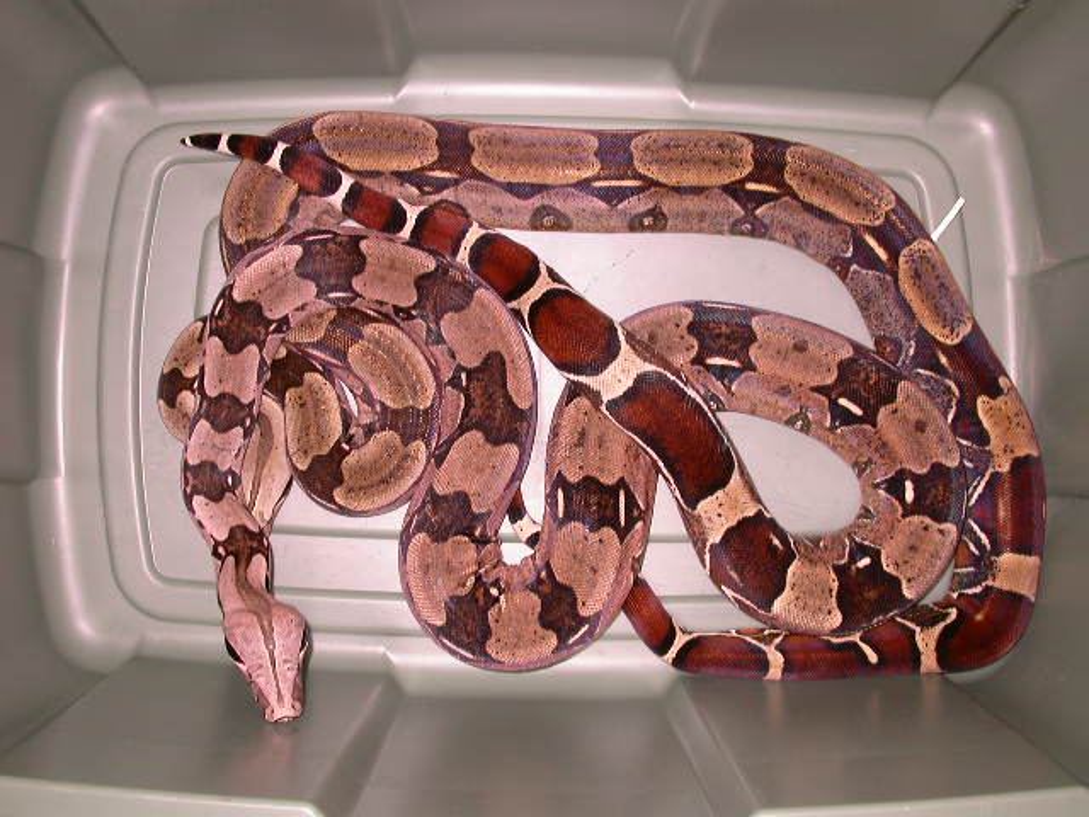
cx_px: 544
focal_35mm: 45
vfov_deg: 32.2
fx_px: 1416
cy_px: 408
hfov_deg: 42.1
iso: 100
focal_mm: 9.5
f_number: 2.8
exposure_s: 1/60
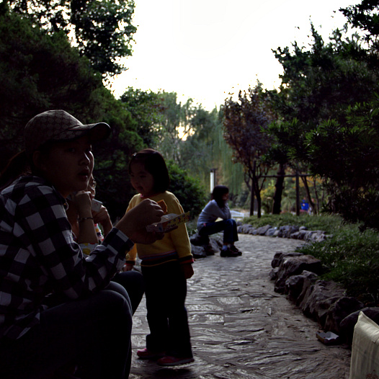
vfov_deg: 32.2
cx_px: 225
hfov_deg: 32.1
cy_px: 189
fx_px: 657
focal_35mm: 53
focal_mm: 26
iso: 200
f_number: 4
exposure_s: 1/25
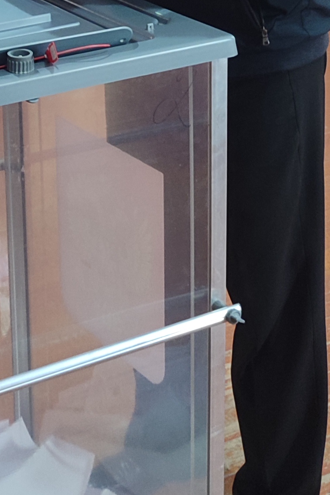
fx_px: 1265
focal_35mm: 92
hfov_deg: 14.6
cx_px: -18
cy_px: -20
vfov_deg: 21.2
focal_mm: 5.95
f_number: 1.89
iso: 1456
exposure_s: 1/20
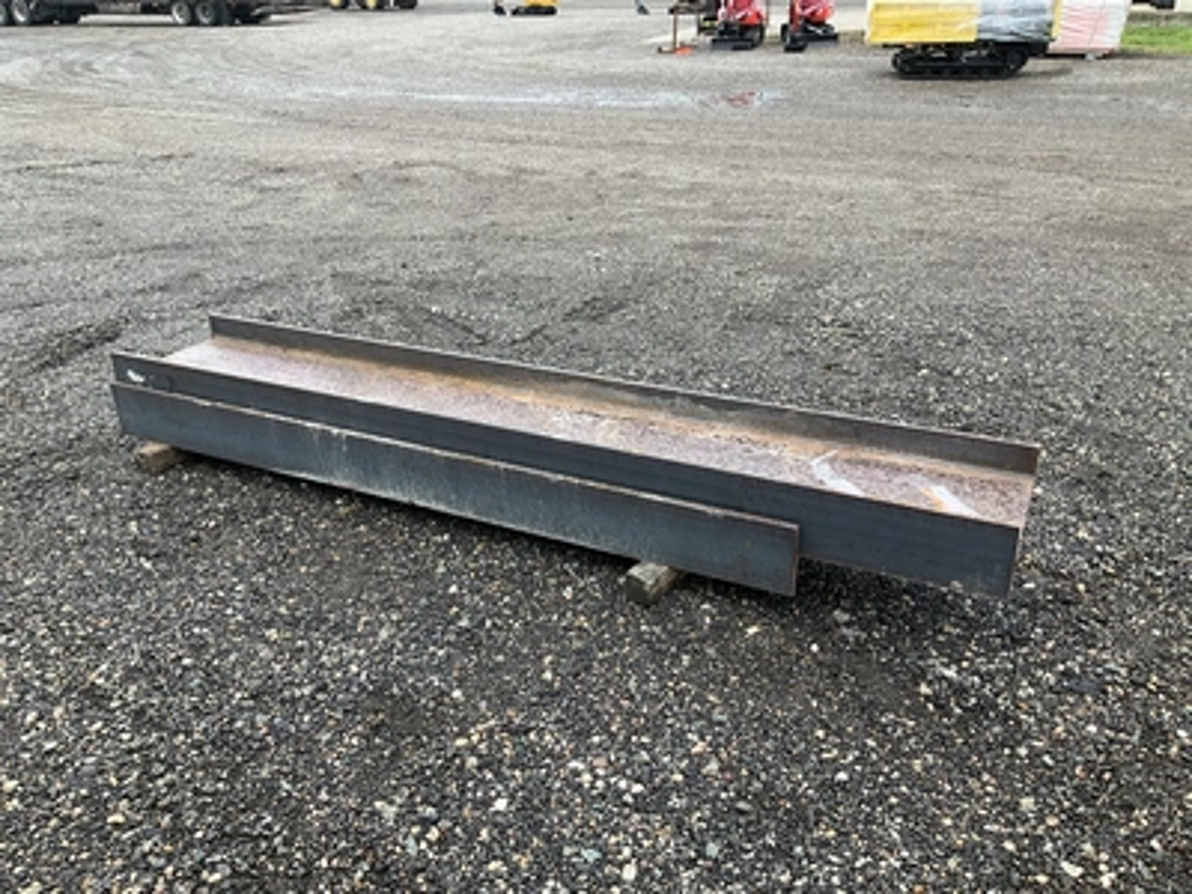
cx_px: 596
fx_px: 999
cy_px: 447
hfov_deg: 61.7
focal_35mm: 29
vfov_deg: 48.2
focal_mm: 3
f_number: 1.8
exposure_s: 1/150
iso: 20
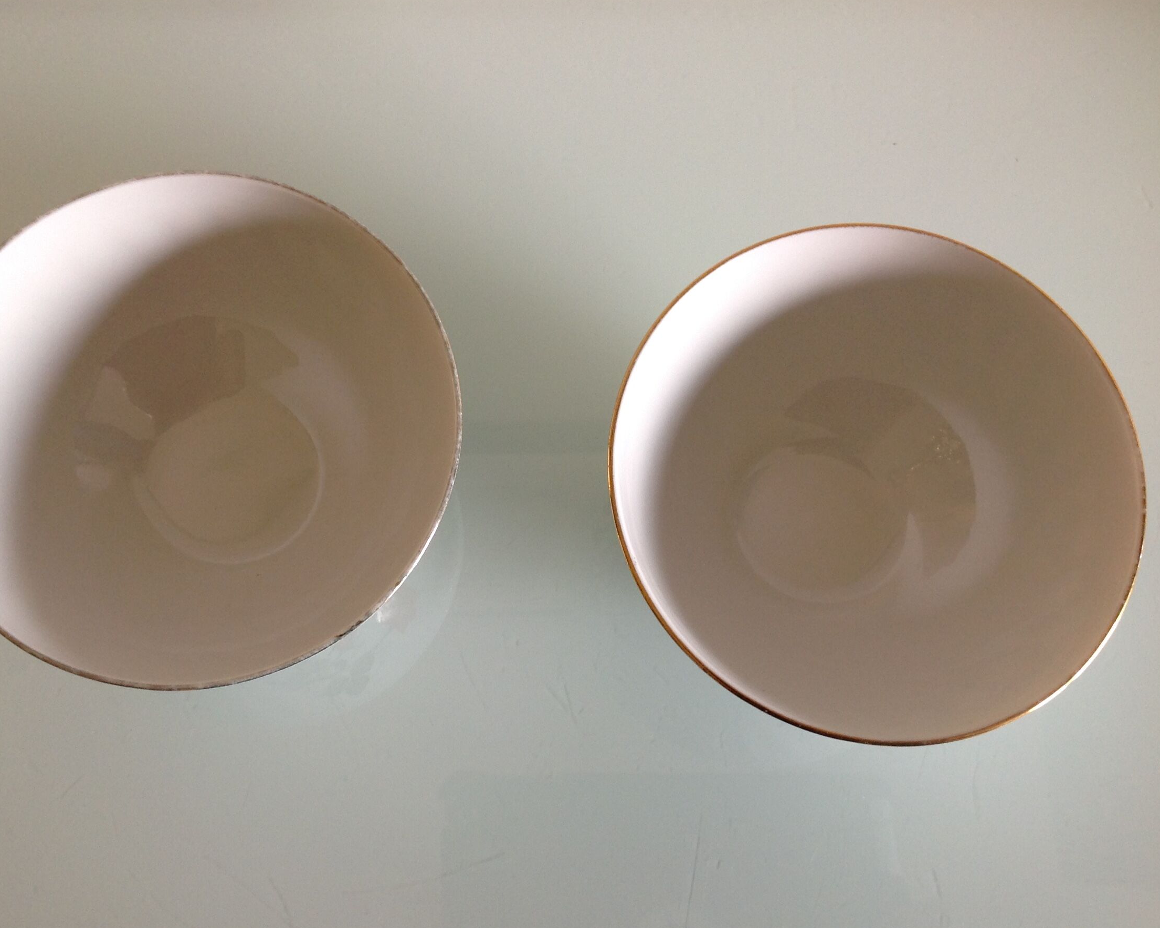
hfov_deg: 45.7
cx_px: 503
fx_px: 1373
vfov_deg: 37.3
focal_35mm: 40
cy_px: 485
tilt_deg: -76.7
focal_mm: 4.28
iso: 50
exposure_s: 1/17
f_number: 2.4
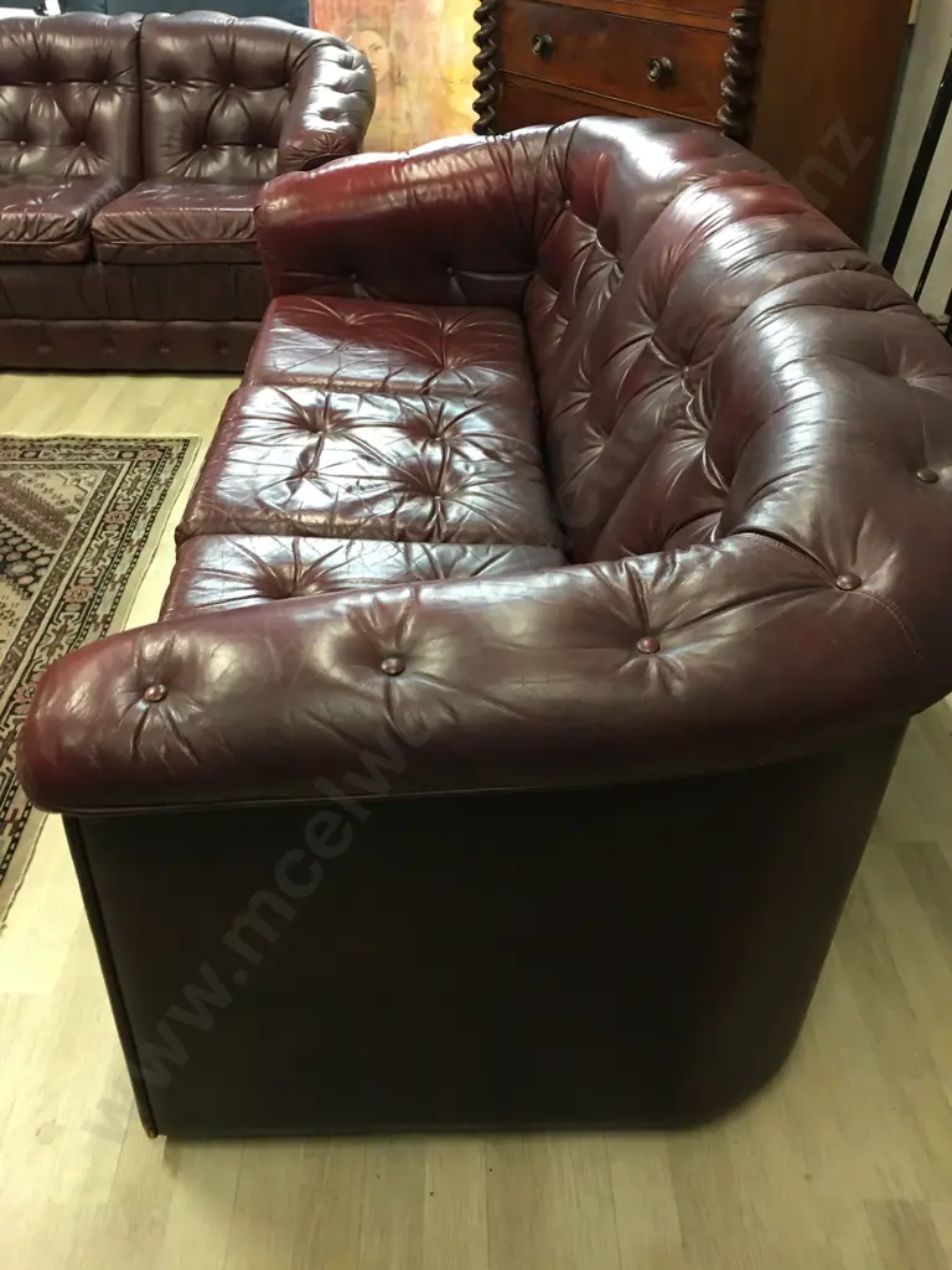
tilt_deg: -33.2
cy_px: 635
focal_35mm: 29
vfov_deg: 61.7
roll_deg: -2.7
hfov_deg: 48.2
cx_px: 476
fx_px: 1063
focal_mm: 4.15
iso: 80
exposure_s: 1/17
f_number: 2.2
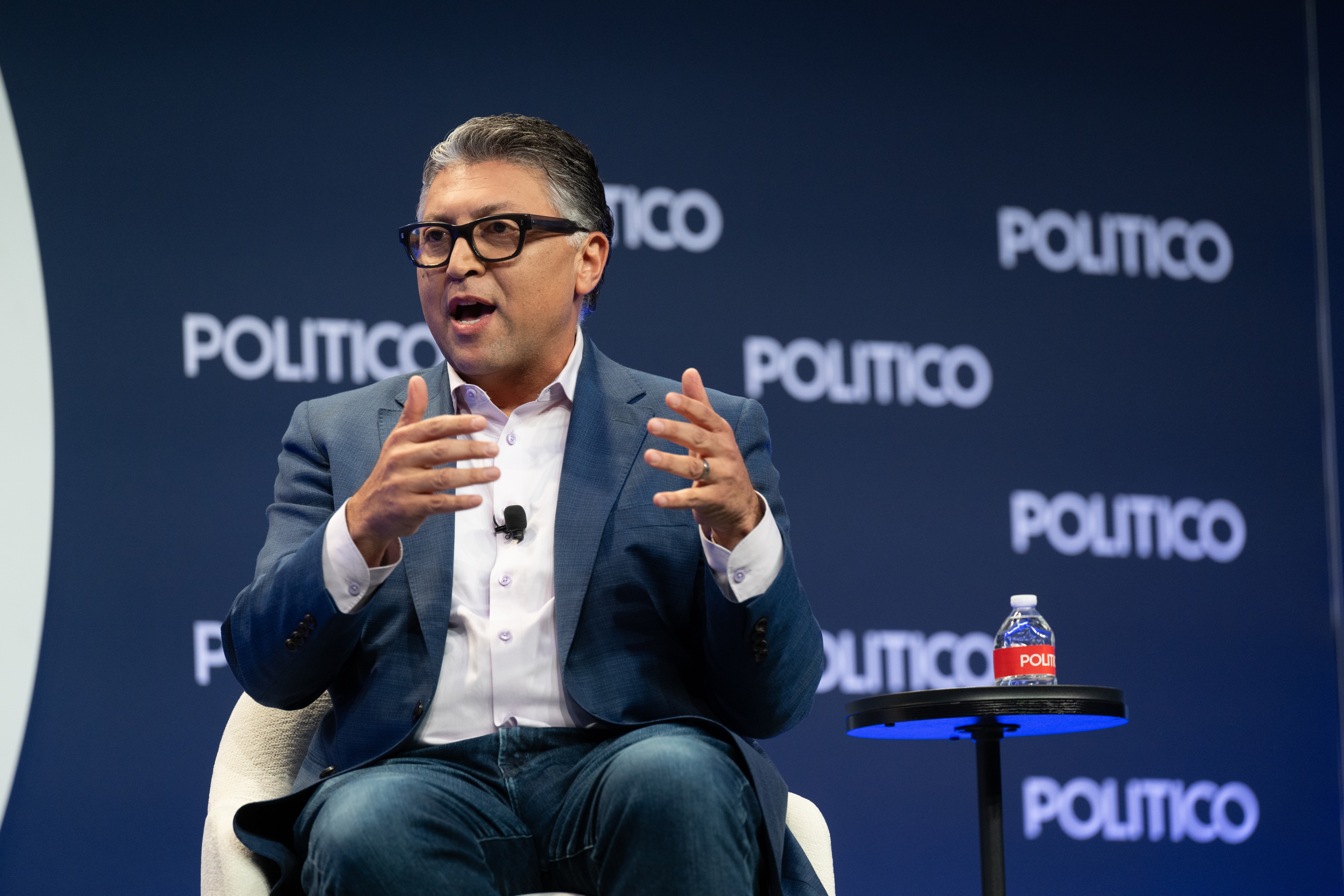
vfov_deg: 6.9
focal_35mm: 200
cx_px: 672
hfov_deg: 10.3
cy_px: 448
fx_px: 7466
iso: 1600
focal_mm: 200
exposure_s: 1/250
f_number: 3.5
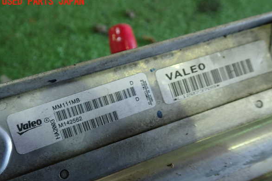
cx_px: 139
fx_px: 242
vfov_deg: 41.1
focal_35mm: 32
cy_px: 100
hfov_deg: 58.7
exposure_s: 1/30
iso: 200
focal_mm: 5.4
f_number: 2.3
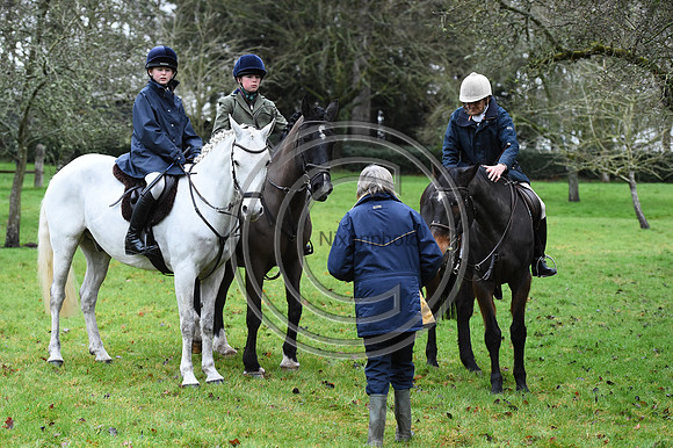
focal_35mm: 85
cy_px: 224
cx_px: 336
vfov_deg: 16.1
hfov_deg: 23.9
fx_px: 1588
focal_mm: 85
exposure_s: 1/1250
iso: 3200
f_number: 3.5
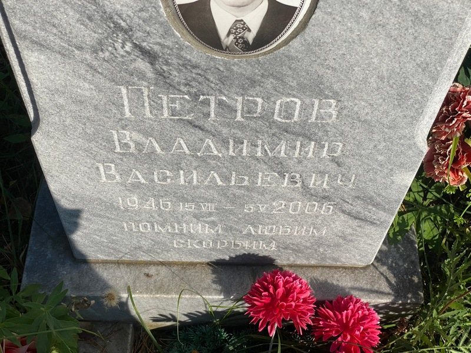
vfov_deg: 28.0
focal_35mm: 52
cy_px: 176
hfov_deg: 36.8
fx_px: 708
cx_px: 236
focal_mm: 6
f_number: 2
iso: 20
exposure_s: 1/1845
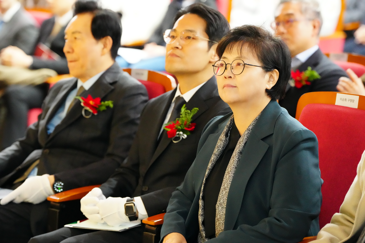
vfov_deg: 10.0
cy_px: 122
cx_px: 182
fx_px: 1389
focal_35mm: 137
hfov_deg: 15.0
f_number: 4
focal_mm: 137
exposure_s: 1/160
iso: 16000
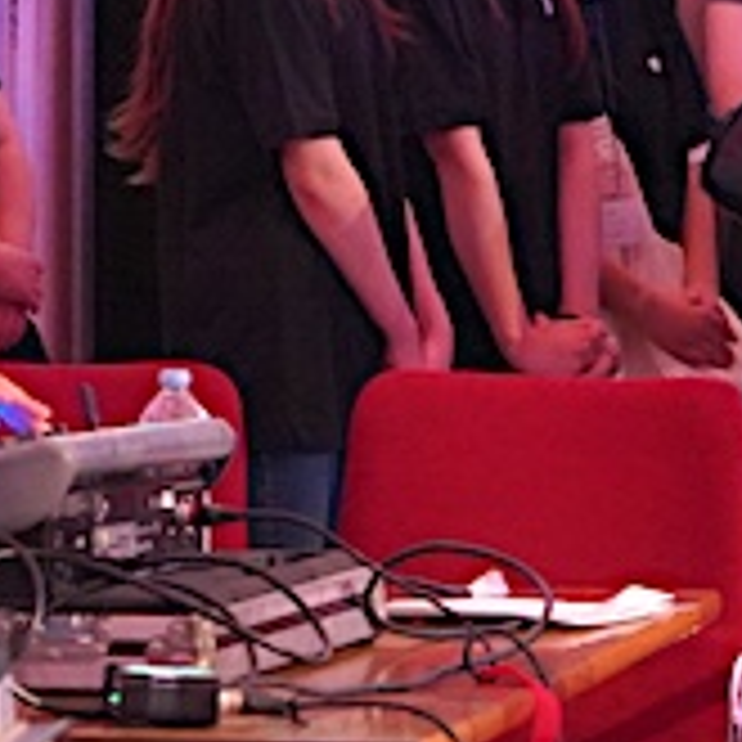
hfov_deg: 4.4
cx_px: 445
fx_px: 9749
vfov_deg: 4.4
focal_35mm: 402
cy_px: 83
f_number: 4
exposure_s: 1/25
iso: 12800
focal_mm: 104
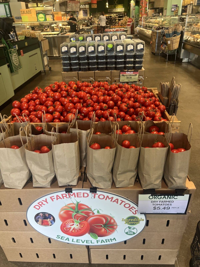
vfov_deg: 67.3
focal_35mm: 26
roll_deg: +3.2
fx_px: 200
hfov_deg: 53.1
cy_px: 134
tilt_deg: -29.1
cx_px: 100
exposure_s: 1/120
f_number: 1.5
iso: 50
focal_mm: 5.7
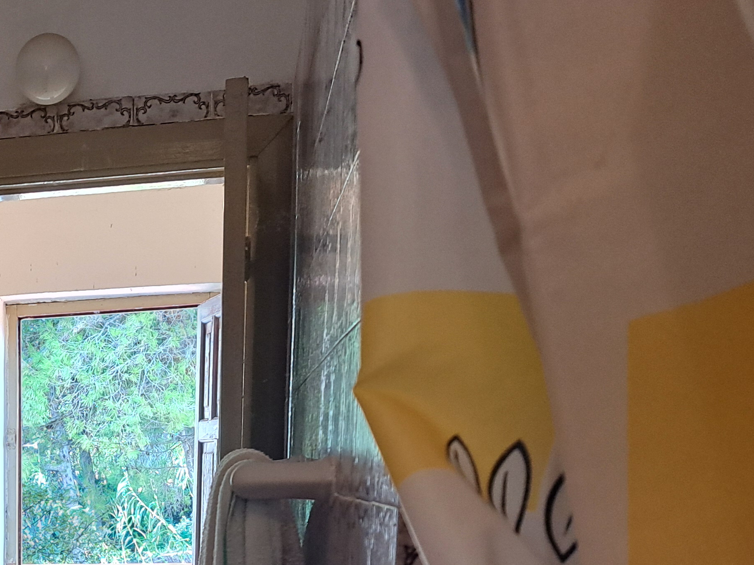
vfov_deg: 21.9
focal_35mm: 61
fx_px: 1329
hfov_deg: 28.5
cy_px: 705
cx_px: -93
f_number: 1.8
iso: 100
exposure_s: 1/50
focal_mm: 5.23
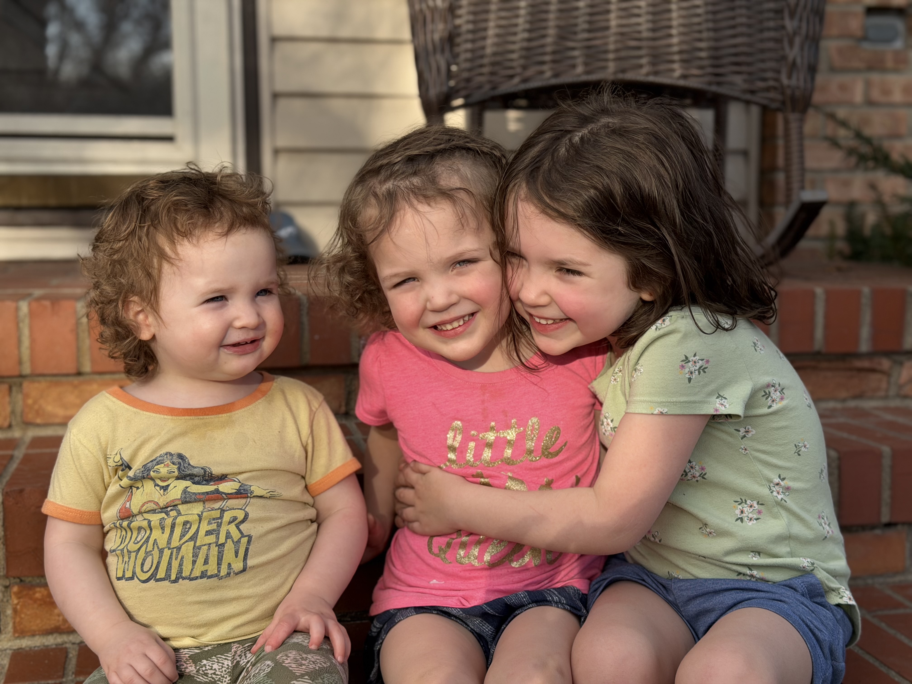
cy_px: 342
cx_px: 456
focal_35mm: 48
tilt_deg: -5.2
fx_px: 1265
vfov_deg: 30.3
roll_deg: +0.5
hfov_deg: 39.7
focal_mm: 6.76
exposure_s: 1/1513
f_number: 1.78
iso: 64
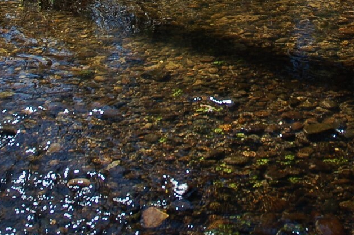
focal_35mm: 73
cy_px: -78
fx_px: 717
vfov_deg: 17.4
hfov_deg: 27.4
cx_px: 256
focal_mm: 18
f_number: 5
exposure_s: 1/160
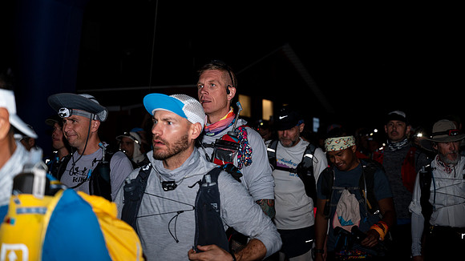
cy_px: 107
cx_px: 232
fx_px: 813
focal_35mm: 66
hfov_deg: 31.9
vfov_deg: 18.2
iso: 320
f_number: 4
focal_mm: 63
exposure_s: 1/200
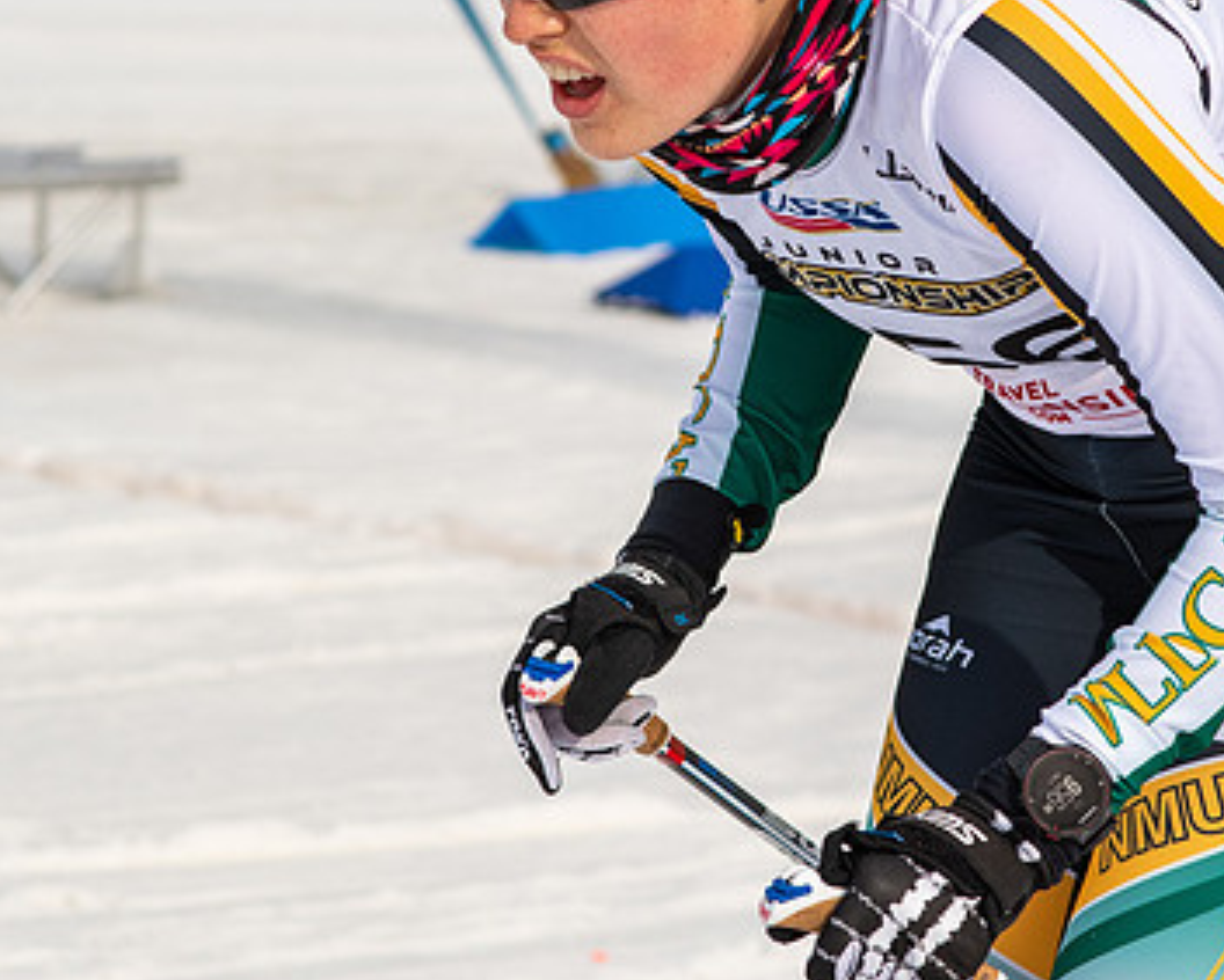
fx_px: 8337
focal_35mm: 230
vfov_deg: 6.7
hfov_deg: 8.4
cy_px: 297
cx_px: 756
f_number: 5.6
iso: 400
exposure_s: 1/2000
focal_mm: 85
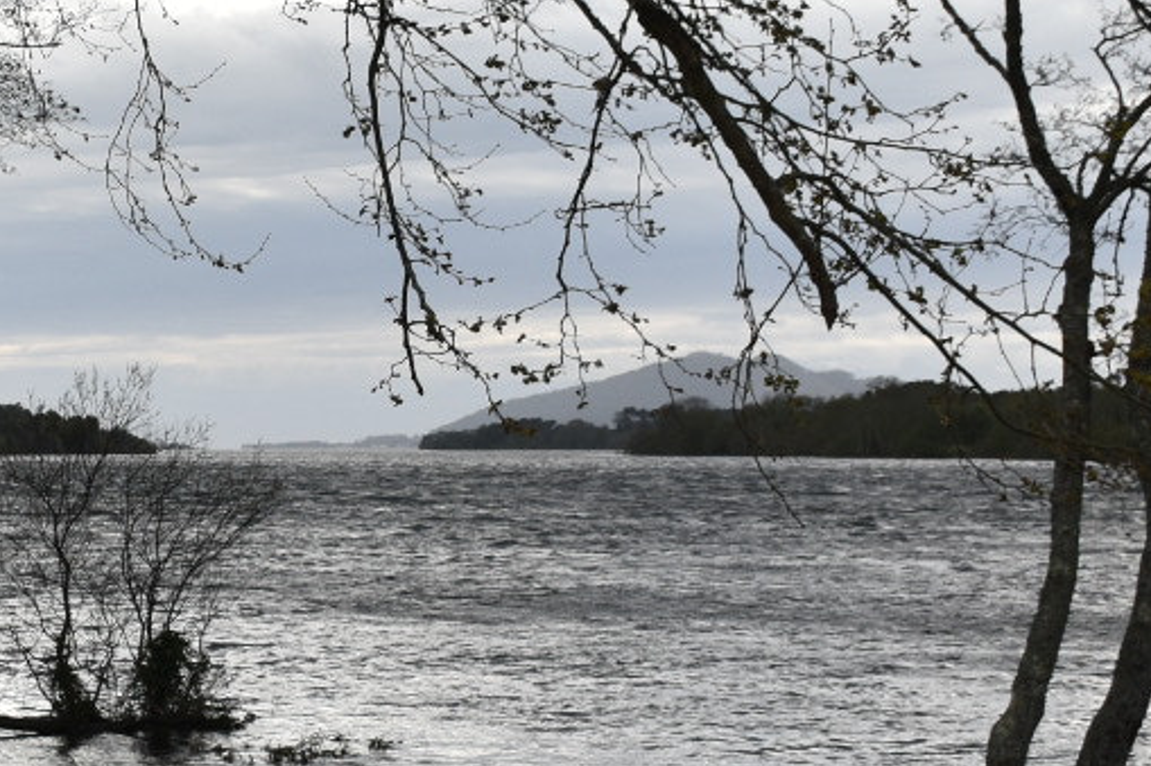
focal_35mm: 105
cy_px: 276
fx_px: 3356
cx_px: -68
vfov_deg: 13.0
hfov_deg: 18.8
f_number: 5.6
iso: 100
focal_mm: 22
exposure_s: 1/320
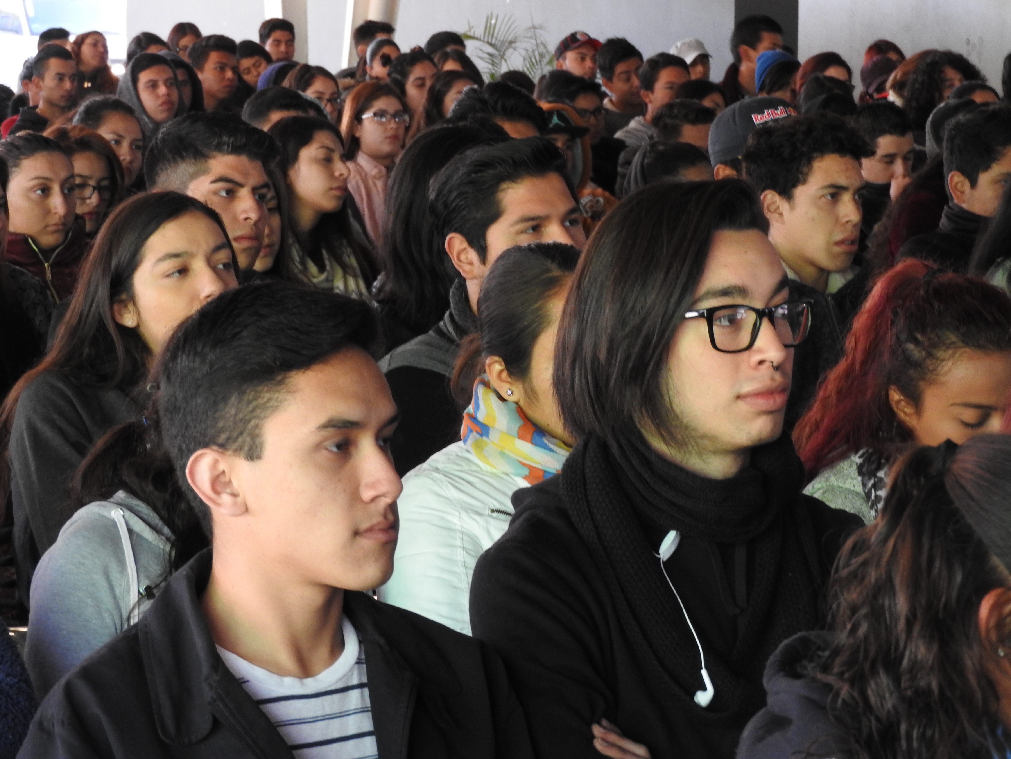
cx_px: 506
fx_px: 4381
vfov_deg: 9.9
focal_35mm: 150
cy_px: 380
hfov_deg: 13.2
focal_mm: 26.9
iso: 400
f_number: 5.2
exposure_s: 1/40
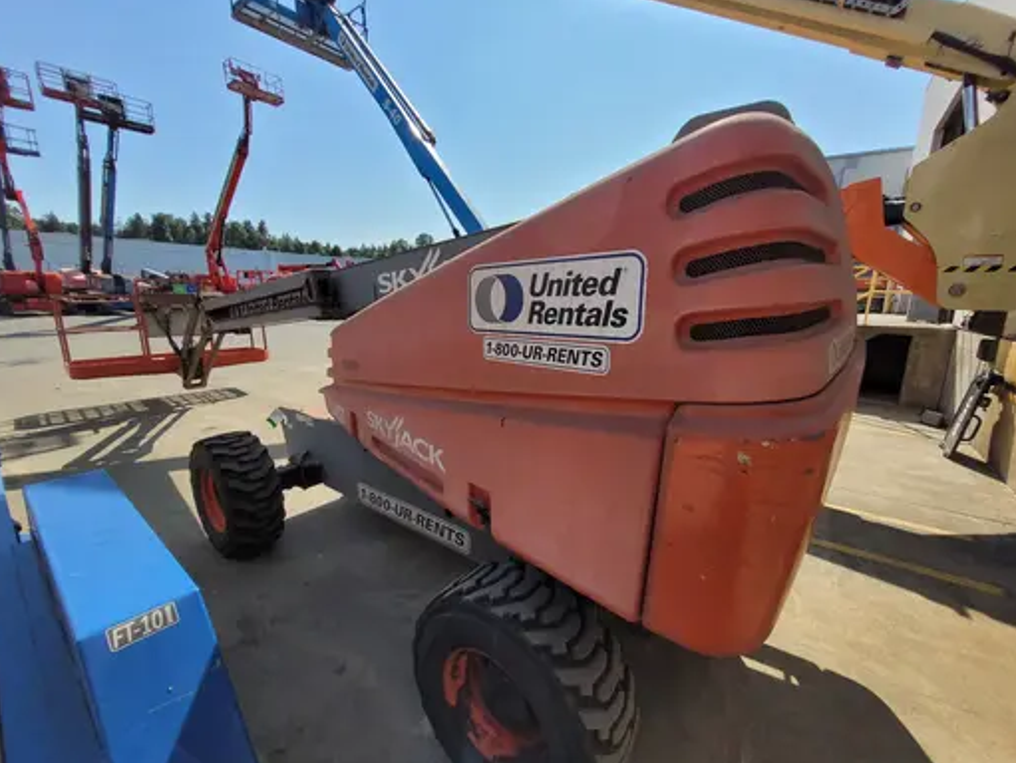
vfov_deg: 85.7
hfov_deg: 101.9
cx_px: 537
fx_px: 411
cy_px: 386
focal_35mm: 14
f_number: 2.2
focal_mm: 1.74
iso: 40
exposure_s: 1/1414
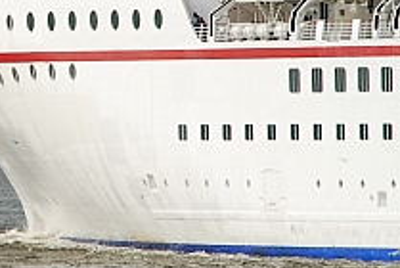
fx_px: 11054
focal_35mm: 993
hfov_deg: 2.1
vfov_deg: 1.4
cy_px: -64
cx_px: 138
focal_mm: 135
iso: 200
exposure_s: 1/250
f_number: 10
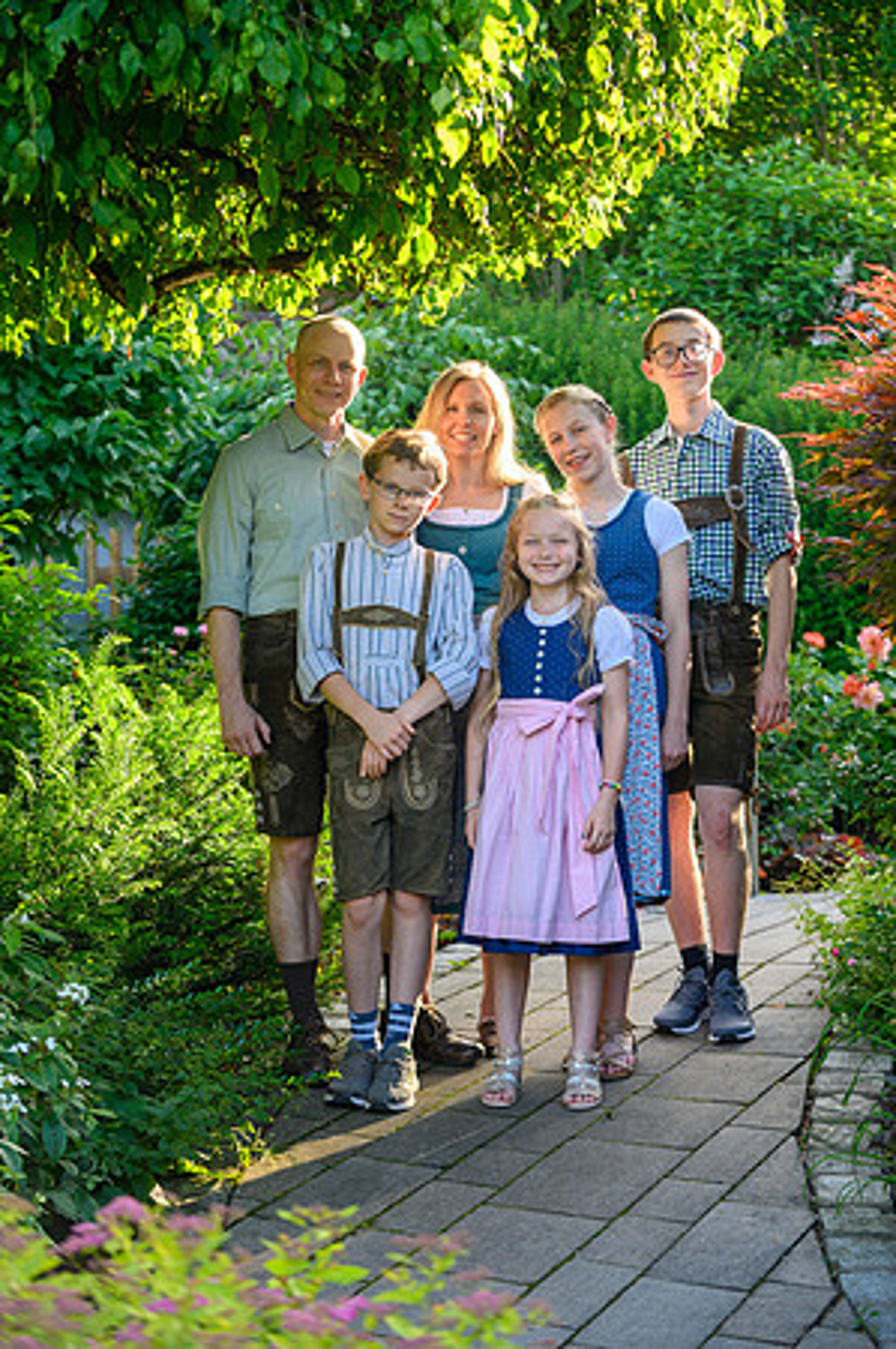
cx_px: 448
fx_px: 3068
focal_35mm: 82
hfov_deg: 16.6
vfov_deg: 24.8
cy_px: 674
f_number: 4.5
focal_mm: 82
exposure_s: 1/320
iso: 400
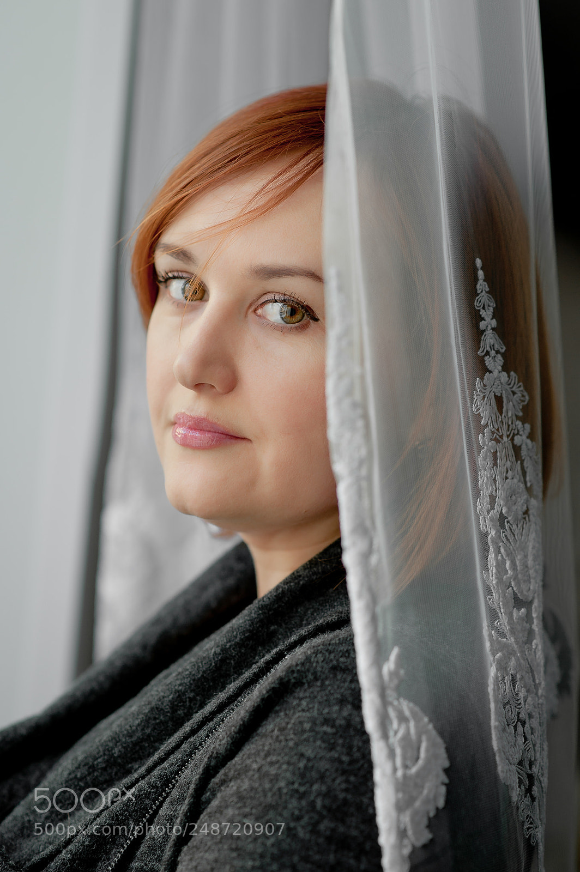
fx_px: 2058
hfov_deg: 16.0
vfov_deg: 23.9
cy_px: 436
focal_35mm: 85
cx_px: 290
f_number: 2.8
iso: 125
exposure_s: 1/50
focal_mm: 85
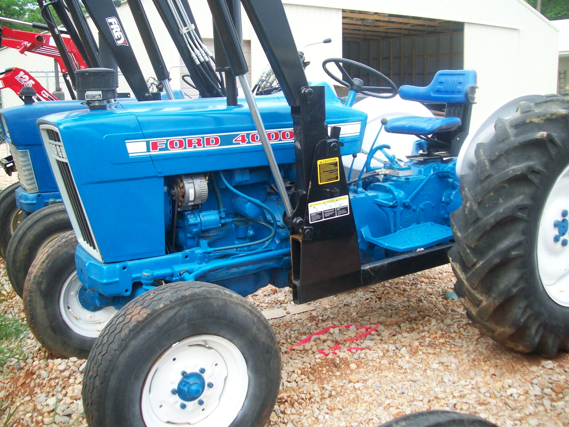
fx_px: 608
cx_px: 289
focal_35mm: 37
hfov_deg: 50.1
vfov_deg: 38.7
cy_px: 210
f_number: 2.7
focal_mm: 6
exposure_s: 1/147
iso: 80
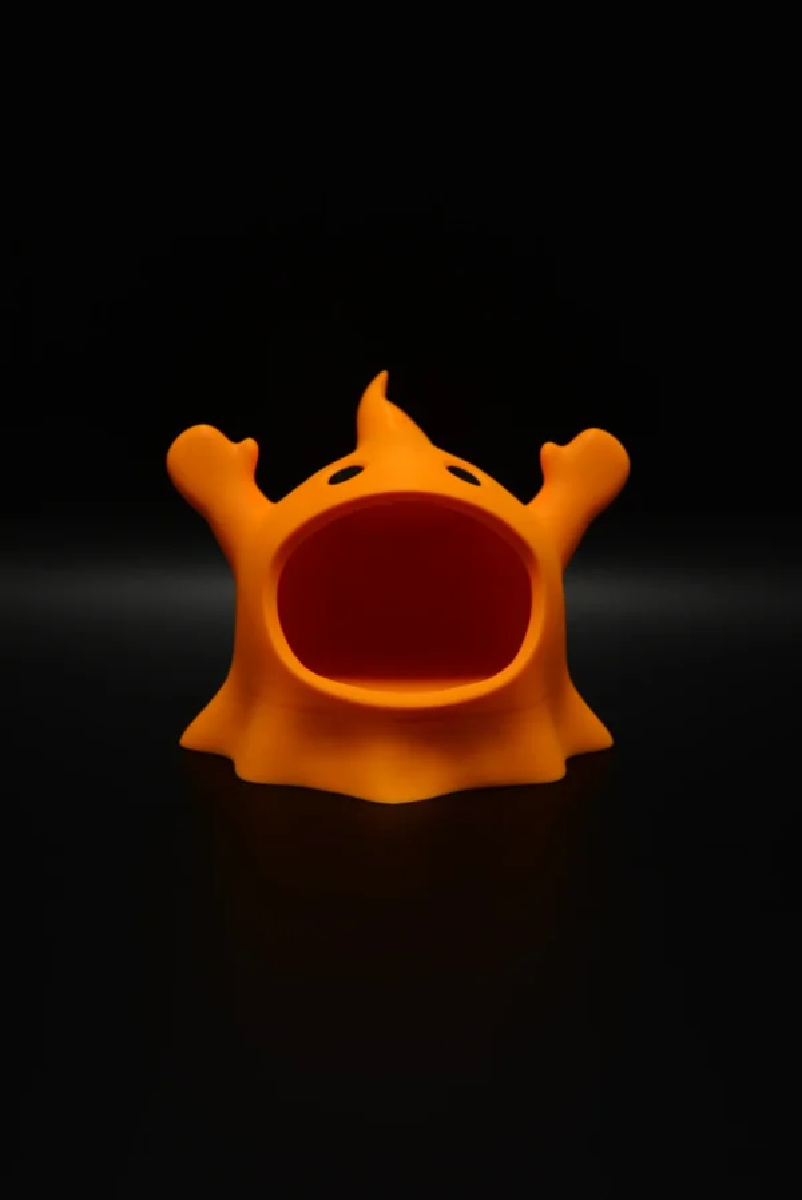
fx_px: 1752
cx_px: 401
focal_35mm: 52
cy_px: 600
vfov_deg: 37.8
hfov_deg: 25.8
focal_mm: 35
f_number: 5
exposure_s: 1/100
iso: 400
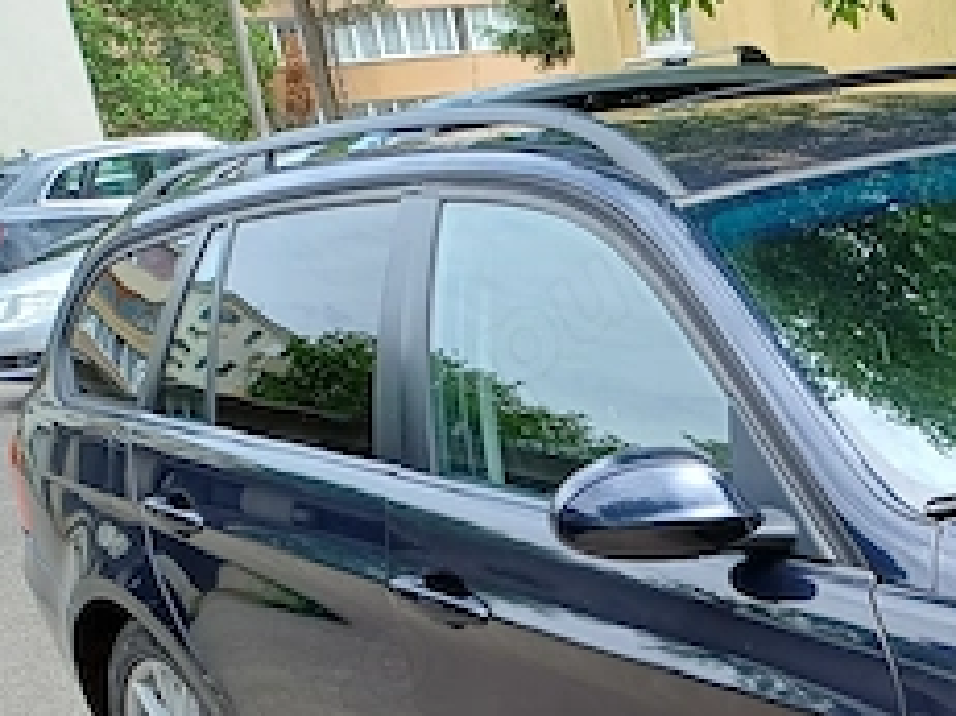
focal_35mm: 65
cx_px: 1035
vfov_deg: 21.0
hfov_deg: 27.5
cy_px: 865
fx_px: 1794
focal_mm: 4.65
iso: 50
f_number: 1.8
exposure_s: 1/281
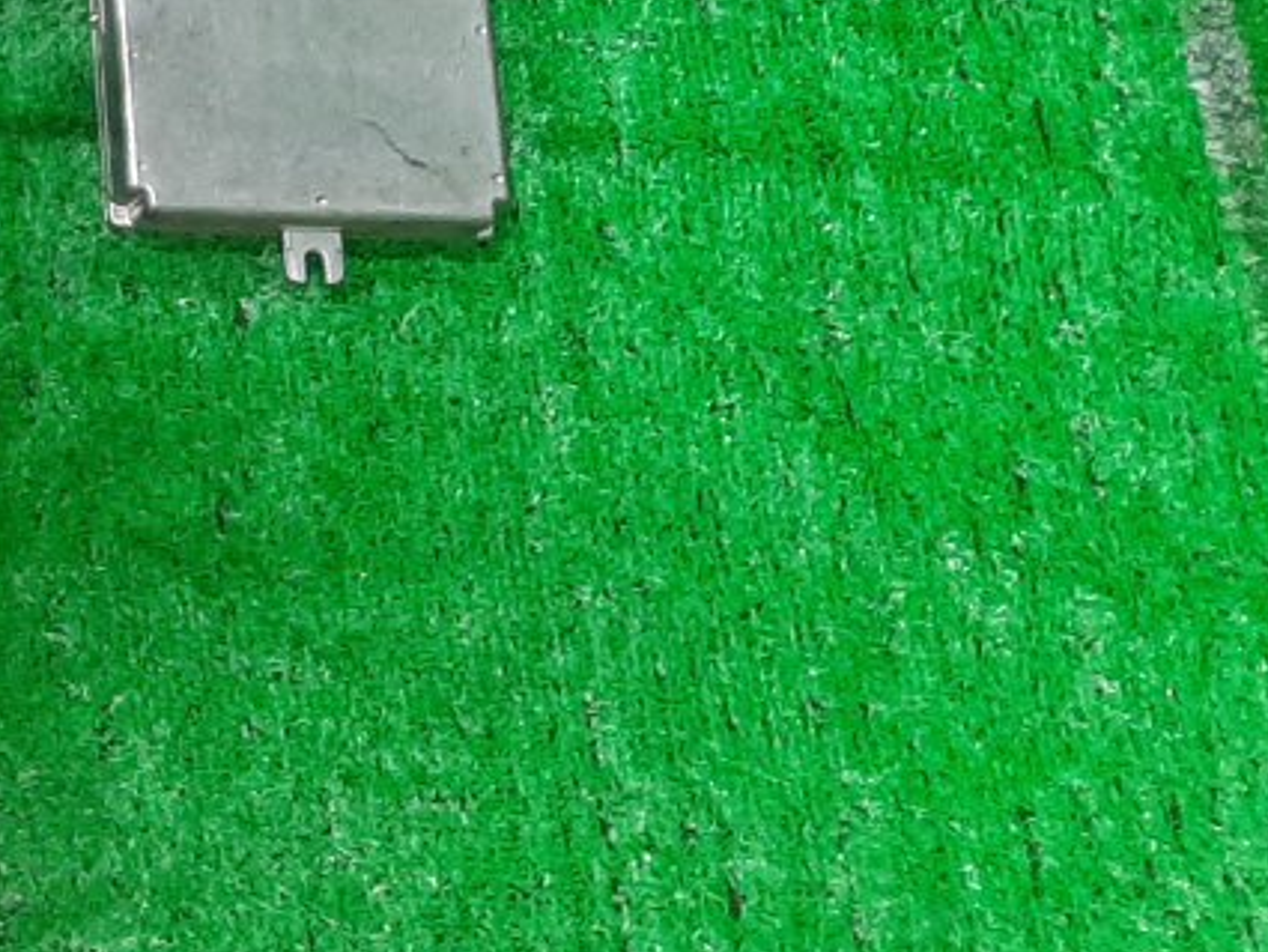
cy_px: -191
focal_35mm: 88
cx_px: -817
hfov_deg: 18.7
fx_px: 3224
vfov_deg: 16.1
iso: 171
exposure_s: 1/50
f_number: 1.7
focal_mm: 3.93
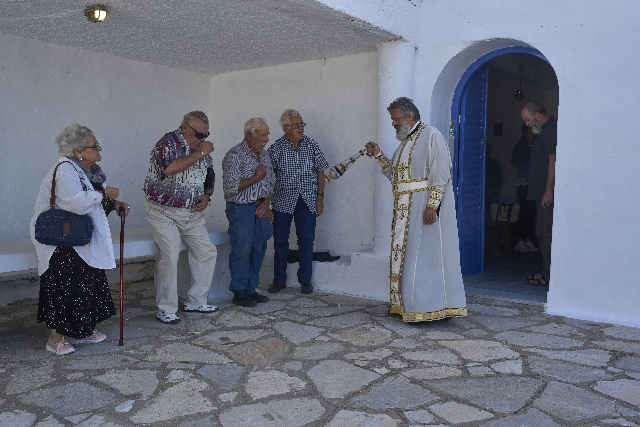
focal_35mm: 35
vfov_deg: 37.9
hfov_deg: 54.4
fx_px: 622
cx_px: 320
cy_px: 214
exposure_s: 1/320
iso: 250
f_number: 6.3
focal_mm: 35
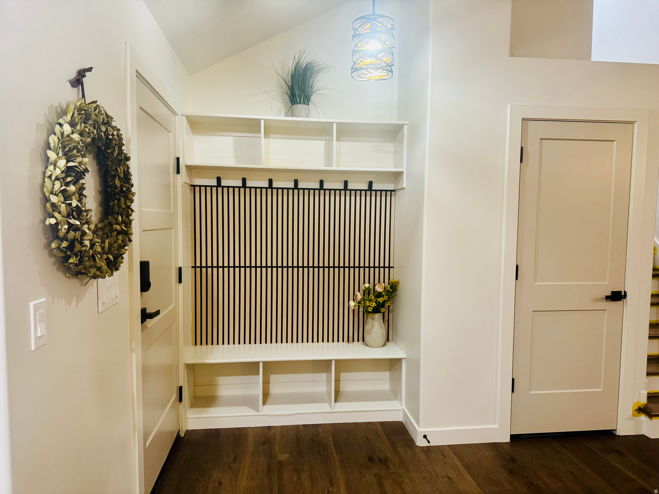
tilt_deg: -3.9
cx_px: 330
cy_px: 247
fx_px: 457
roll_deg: +0.0
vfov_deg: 56.8
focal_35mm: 24
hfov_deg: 71.6
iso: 320
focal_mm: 6.76
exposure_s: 1/60
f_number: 1.78
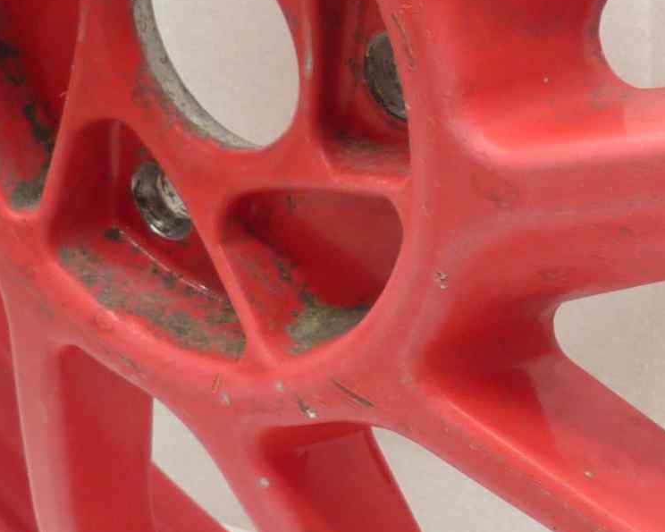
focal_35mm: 84
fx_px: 1653
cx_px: 798
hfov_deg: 21.2
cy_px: 373
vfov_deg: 18.2
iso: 80
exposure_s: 1/8
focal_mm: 4.1
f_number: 3.3
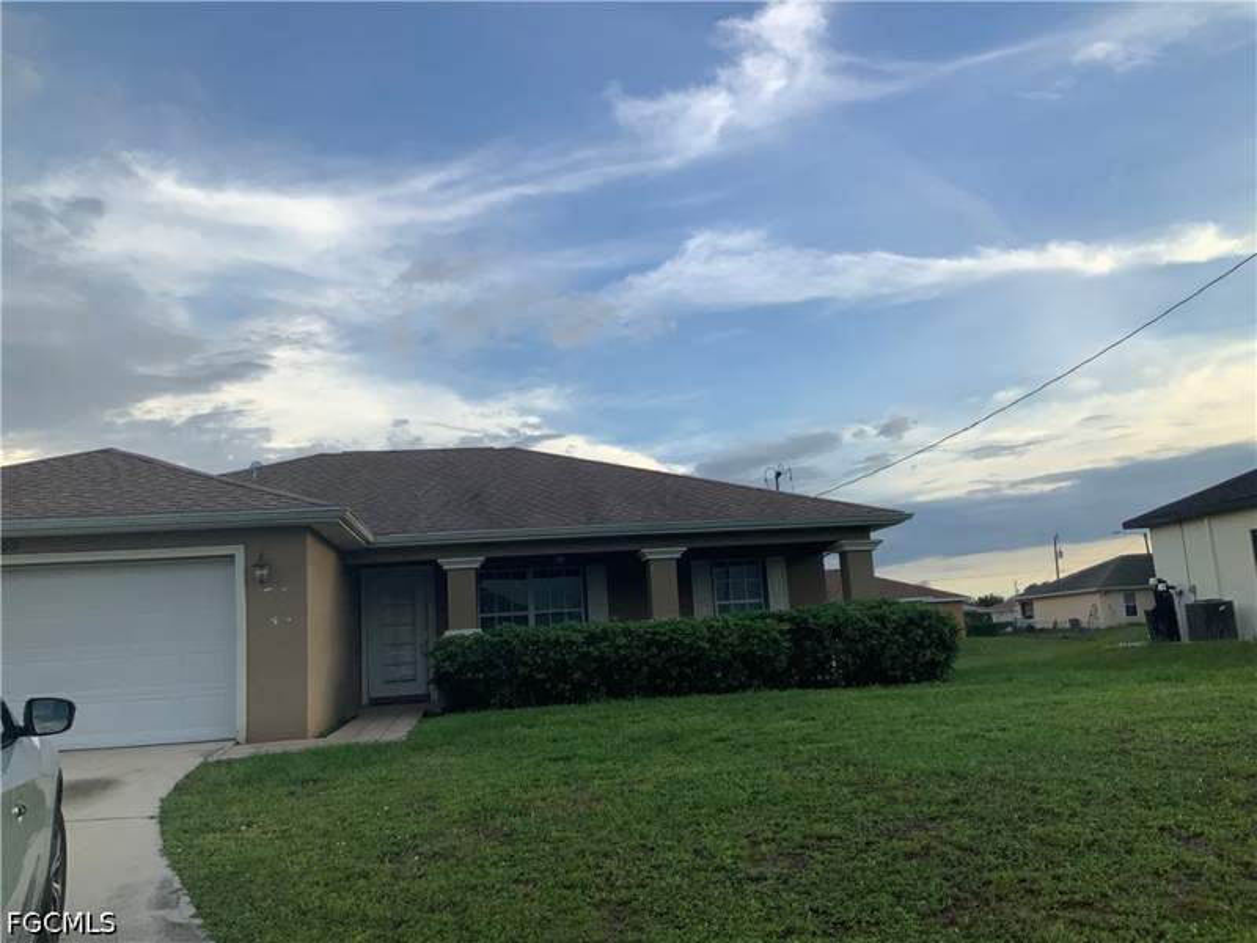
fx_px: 1053
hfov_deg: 61.7
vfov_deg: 48.2
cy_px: 472
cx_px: 628
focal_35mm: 29
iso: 16
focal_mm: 3
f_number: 1.8
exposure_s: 1/944
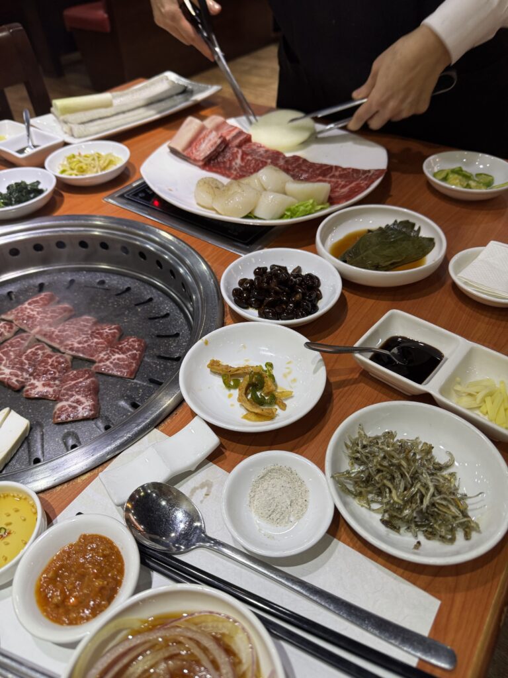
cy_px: 339
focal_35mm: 24
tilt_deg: -43.8
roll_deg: +1.3
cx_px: 254
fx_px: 470
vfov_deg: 71.6
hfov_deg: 56.8
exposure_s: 1/50
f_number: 1.78
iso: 160
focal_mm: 6.76
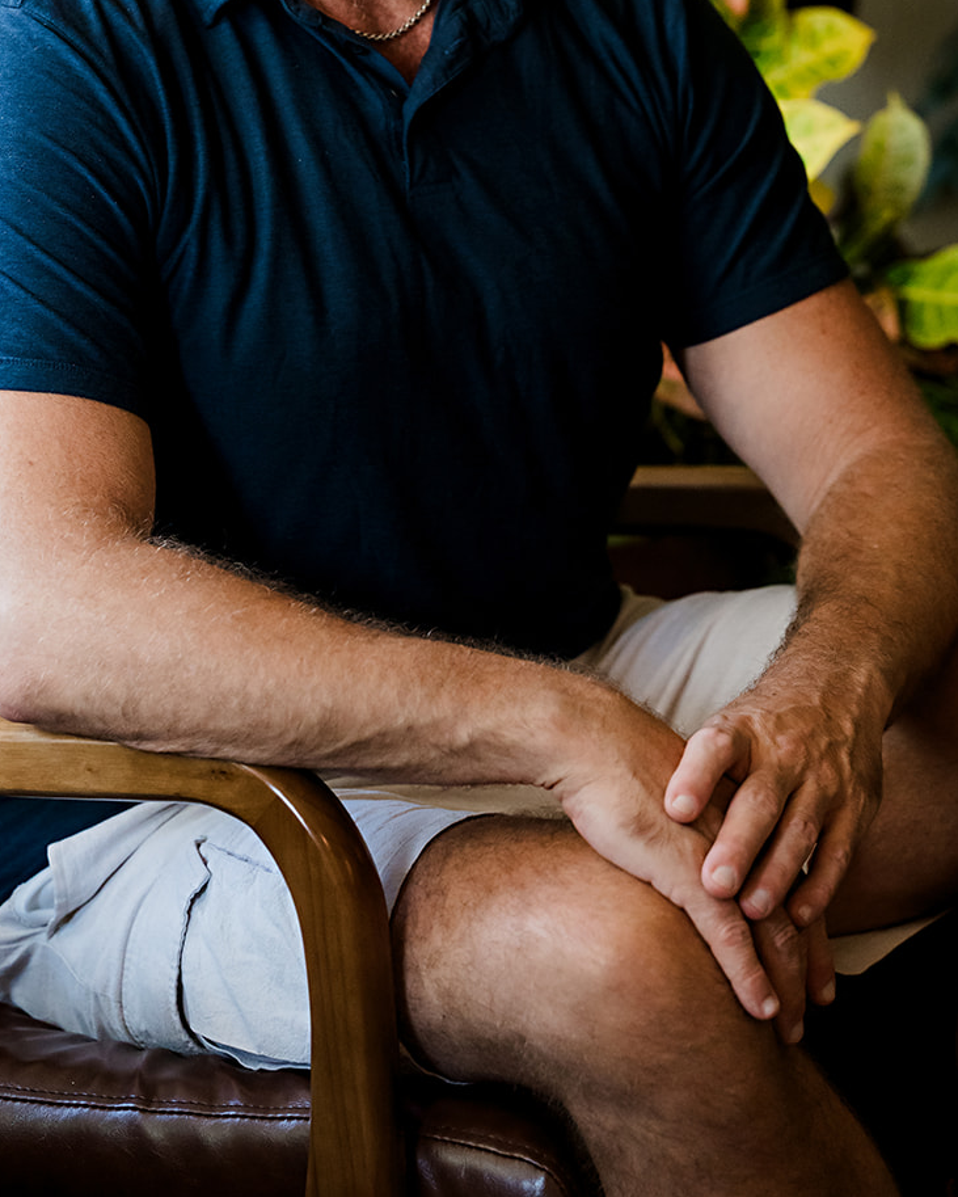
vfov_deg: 12.9
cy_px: 172
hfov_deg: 10.4
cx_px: 438
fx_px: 5243
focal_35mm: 148
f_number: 3.5
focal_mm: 90
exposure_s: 1/320
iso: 1600
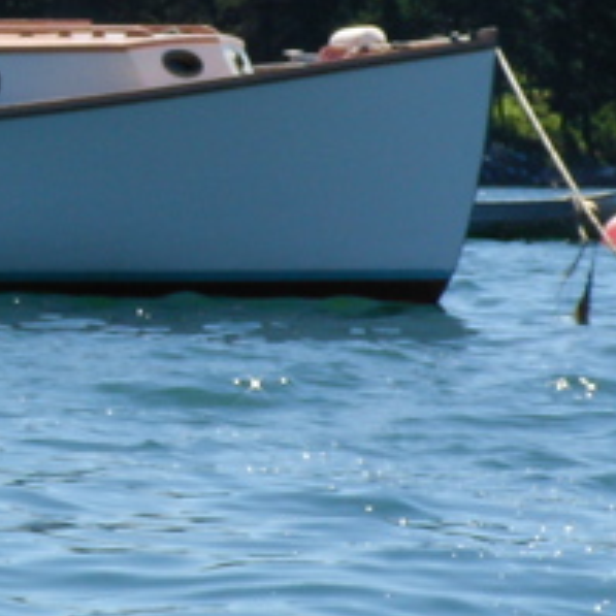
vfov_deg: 5.8
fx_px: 6080
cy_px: 142
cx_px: -316
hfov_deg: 5.7
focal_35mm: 302
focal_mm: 16.3
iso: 50
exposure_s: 1/317
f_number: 6.4
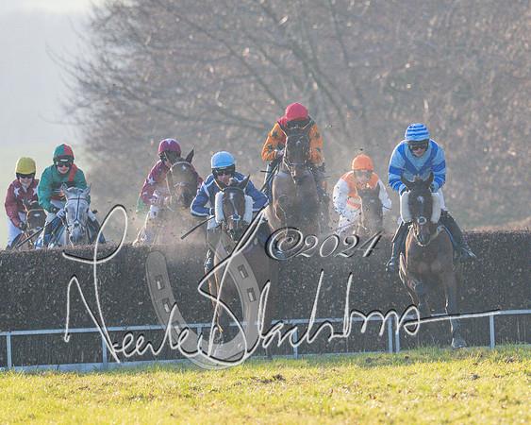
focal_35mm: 961
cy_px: 123
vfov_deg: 1.6
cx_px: 444
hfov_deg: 2.0
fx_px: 15101
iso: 800
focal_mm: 400
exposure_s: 1/2000
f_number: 5
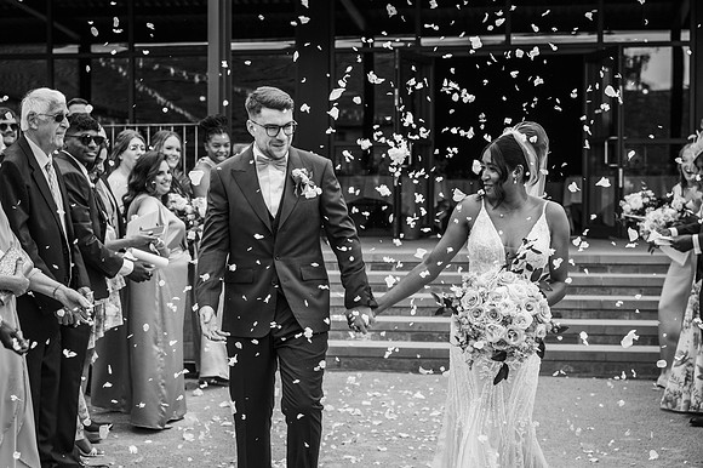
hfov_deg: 32.4
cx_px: 352
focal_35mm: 62
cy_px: 234
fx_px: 1210
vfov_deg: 21.9
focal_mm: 62
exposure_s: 1/1000
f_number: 5
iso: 360
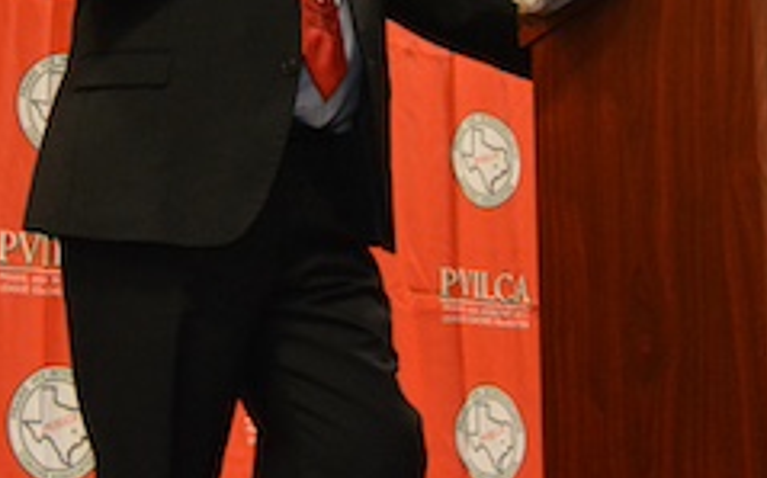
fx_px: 1713
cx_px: 116
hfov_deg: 24.7
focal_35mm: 82
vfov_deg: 15.6
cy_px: -11
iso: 3200
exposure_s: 1/60
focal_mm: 20
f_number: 5.6
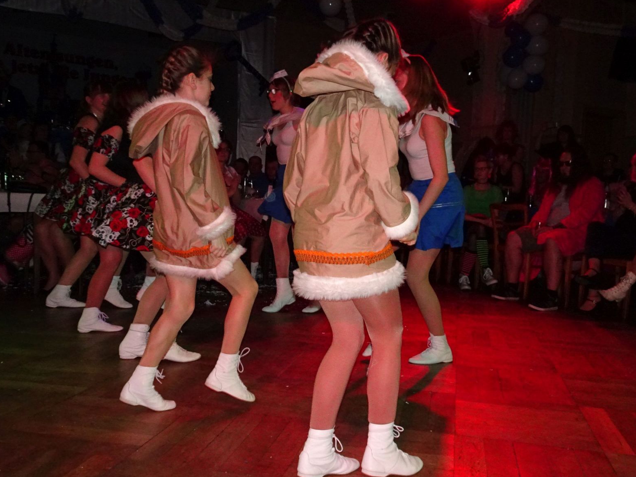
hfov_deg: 55.3
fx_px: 606
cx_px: 326
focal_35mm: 33
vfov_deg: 42.9
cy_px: 242
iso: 800
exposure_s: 1/400
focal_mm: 5.43
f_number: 4
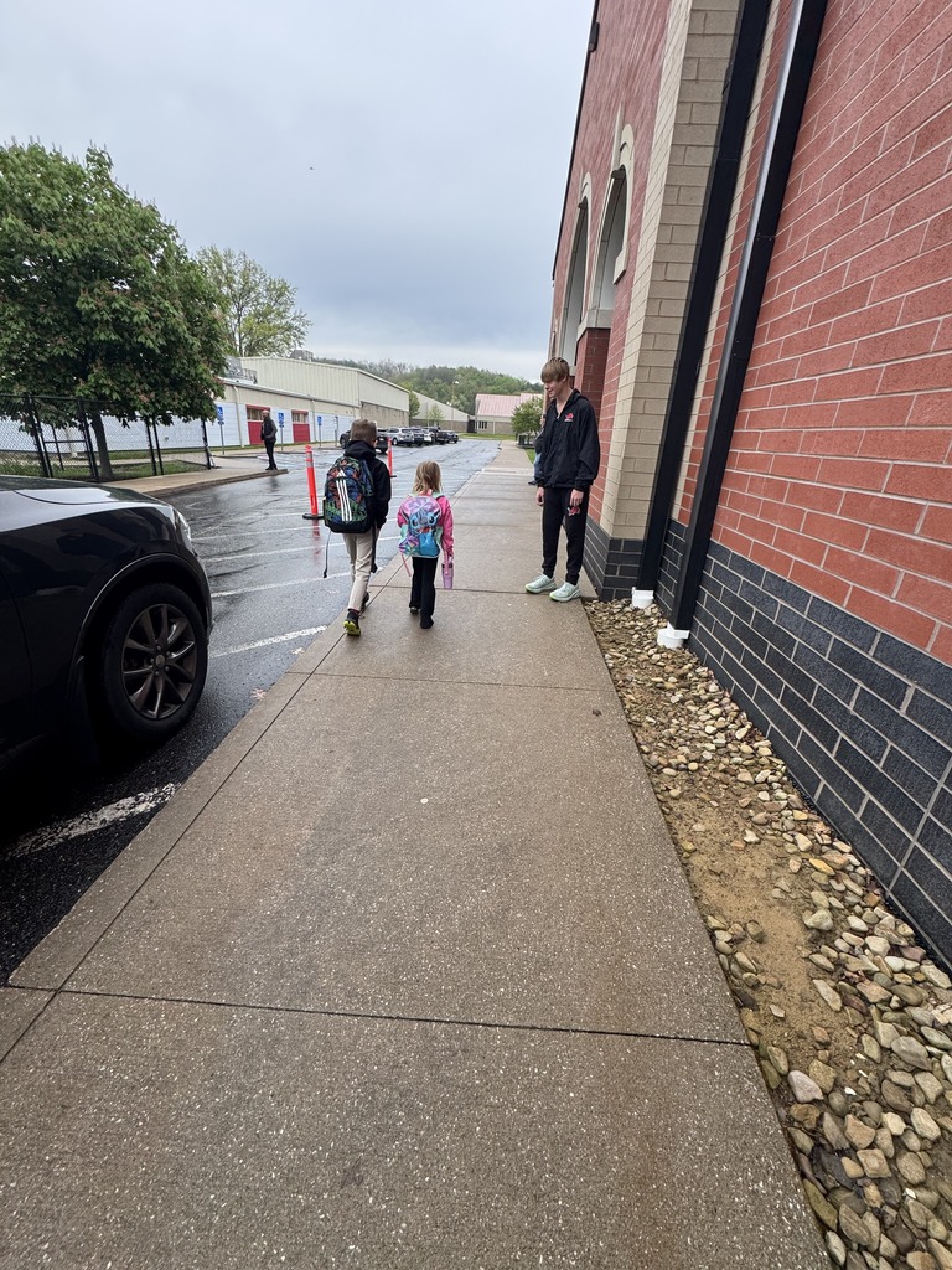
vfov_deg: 102.1
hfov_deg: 85.7
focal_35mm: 14
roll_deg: -2.0
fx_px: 513
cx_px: 476
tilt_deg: -21.6
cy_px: 635
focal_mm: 2.22
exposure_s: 1/99
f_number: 2.2
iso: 64
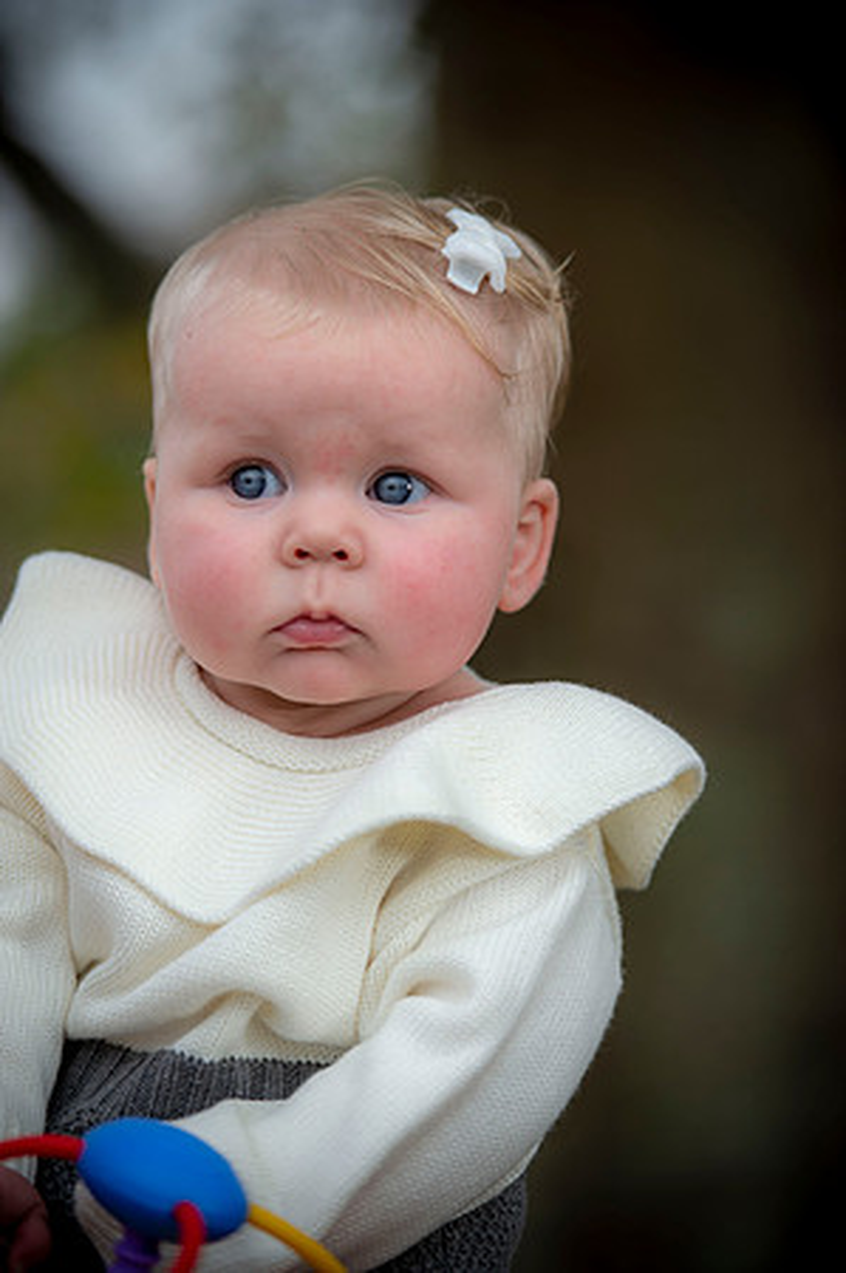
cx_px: 423
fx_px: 6006
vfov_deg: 12.1
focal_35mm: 170
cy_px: 636
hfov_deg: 8.1
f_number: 3.5
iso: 160
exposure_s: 1/200
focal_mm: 170
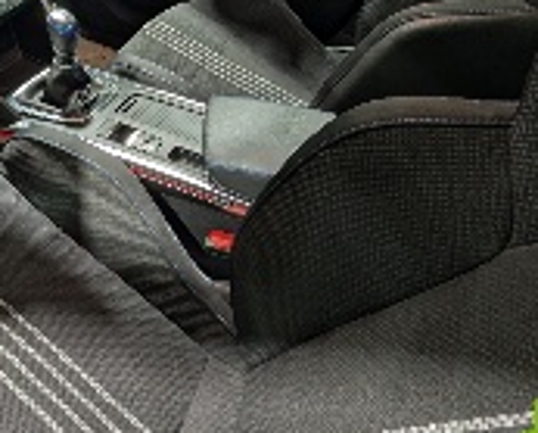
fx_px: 447
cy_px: 31
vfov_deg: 45.9
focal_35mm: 28
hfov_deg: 58.1
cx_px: 118
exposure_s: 1/23.6
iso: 53
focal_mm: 2.02
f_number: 1.7
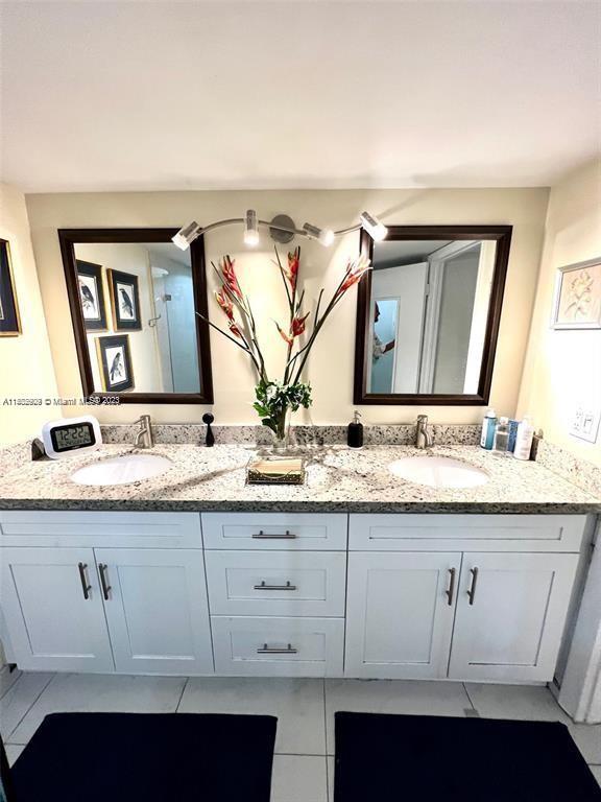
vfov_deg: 106.2
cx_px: 300
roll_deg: +0.0
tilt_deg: -13.5
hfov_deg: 89.9
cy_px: 401
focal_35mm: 13
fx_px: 301
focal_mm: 1.57
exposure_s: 1/120
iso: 200
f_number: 1.8
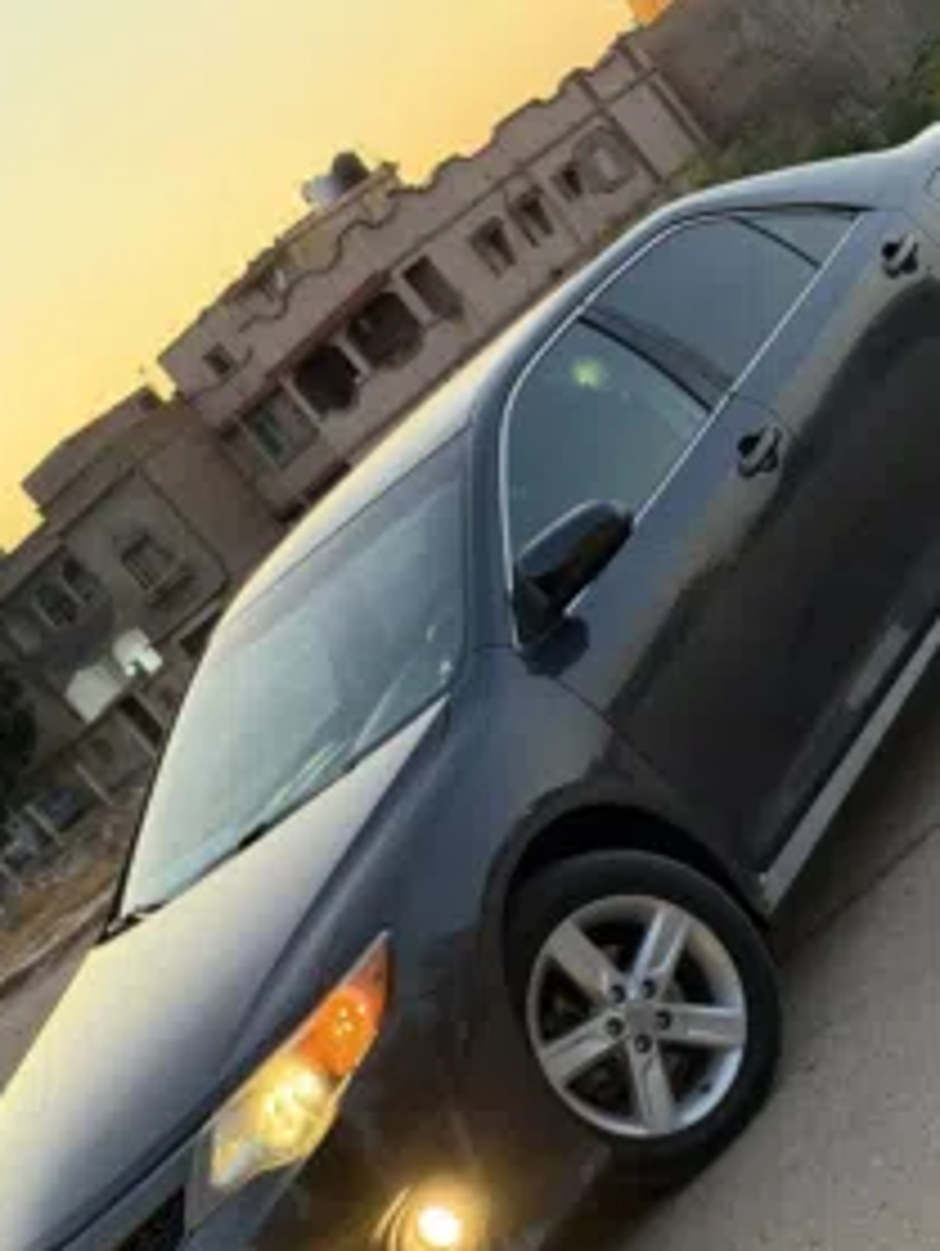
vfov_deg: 28.0
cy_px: 788
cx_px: 517
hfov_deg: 21.3
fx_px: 2494
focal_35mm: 69
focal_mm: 6.76
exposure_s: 1/40
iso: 250
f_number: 1.78
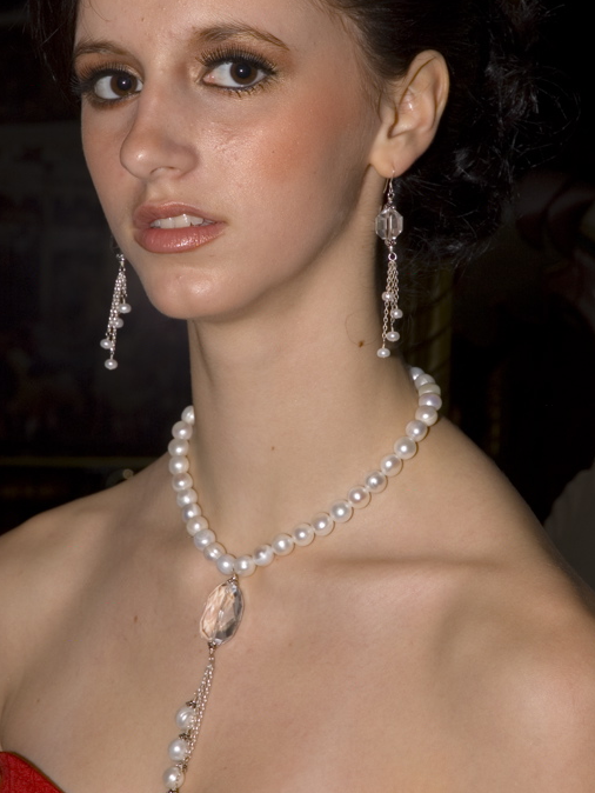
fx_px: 3062
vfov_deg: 14.7
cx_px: 308
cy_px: 278
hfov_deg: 11.1
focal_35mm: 134
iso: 200
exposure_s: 1/200
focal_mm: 65
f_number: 11
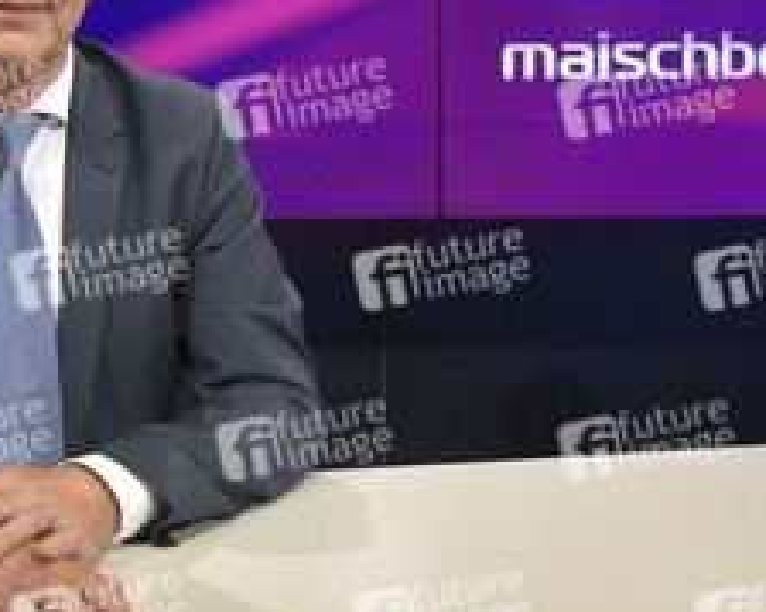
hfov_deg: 33.7
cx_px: 9
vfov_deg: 29.4
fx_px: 1156
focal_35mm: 51
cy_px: 185
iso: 2500
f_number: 6.3
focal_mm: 27
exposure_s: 1/250
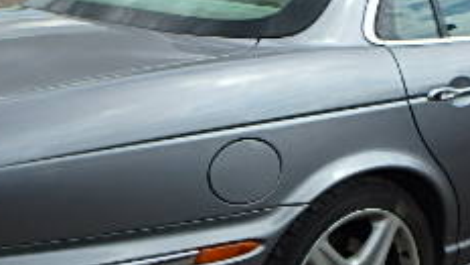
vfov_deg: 19.2
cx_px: 261
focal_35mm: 63
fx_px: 786
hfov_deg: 33.3
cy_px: 123
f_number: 3.5
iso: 125
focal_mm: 3.7
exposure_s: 1/1000
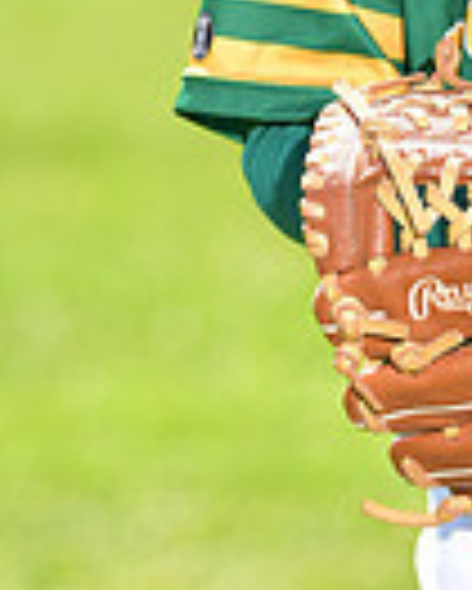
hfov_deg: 2.8
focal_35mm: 559
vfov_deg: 3.4
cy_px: -405
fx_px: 9750
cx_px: 659
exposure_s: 1/250
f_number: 4.5
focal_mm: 135
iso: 100
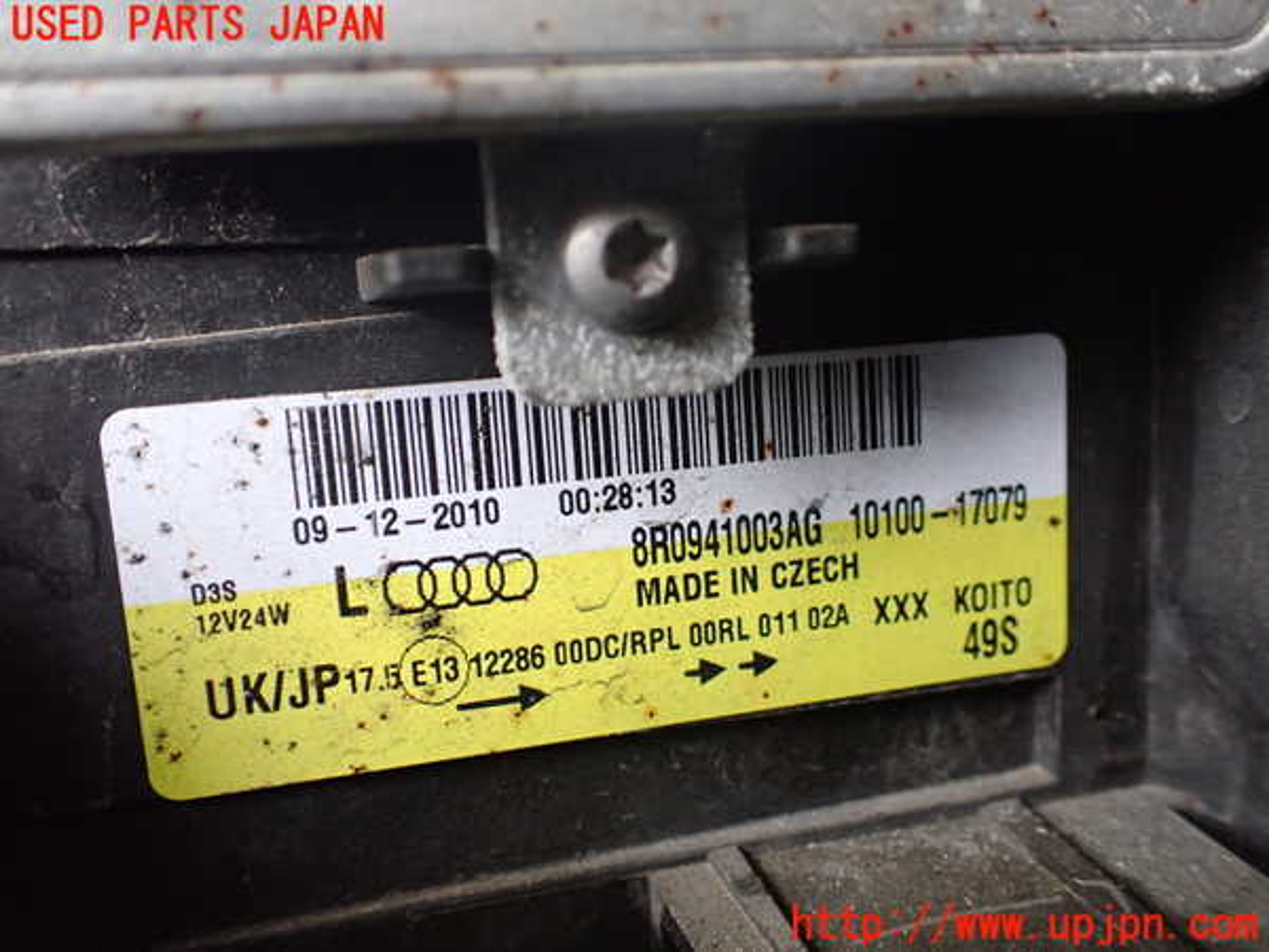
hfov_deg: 60.0
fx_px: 1100
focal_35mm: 30
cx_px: 634
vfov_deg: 46.8
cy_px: 476
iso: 800
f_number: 2.3
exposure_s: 1/100
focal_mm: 5.4
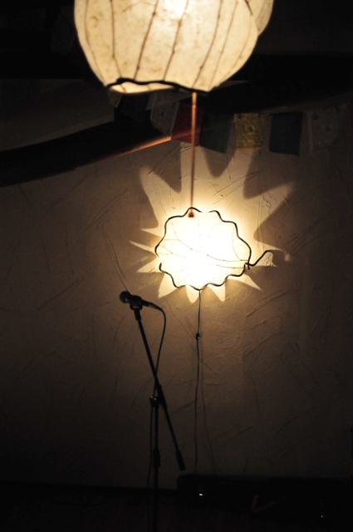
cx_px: 176
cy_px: 266
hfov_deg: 25.7
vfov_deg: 37.9
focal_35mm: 52
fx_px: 774
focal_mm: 35
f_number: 1.8
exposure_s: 1/320
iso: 2000
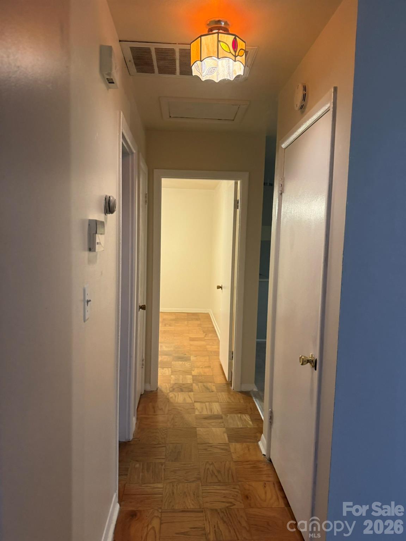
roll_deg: -1.4
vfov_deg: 71.6
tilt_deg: -4.4
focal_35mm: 24
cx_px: 203
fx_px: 375
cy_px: 270
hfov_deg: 56.8
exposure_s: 1/60
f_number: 1.78
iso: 320
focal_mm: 6.76
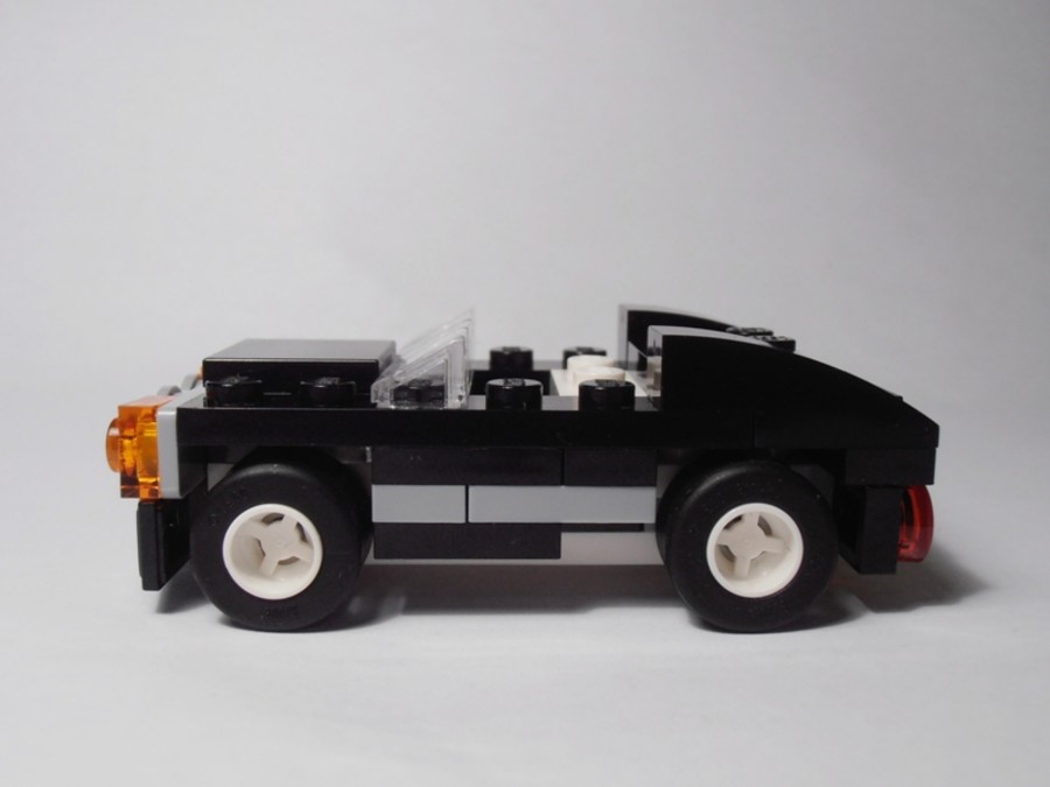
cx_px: 525
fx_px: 1122
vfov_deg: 38.7
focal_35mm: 37
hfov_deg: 50.1
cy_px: 394
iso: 80
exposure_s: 1/60
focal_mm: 6.61
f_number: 3.9
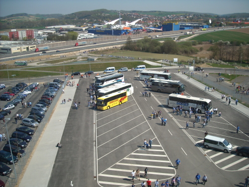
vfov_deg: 40.7
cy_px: 94
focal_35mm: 35
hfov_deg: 52.6
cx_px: 124
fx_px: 252
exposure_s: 1/284
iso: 64
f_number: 5.6
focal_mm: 5.7
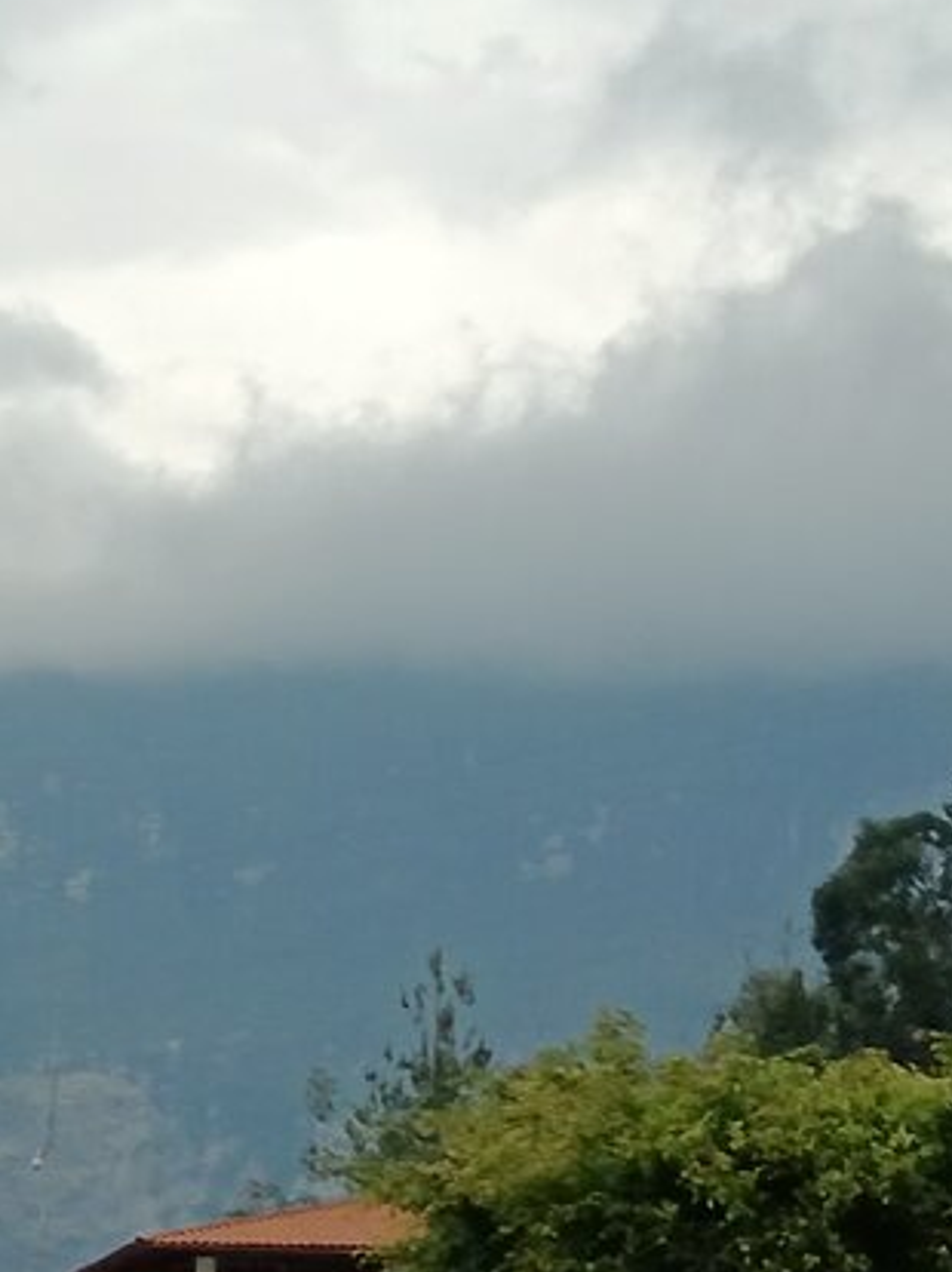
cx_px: -504
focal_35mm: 167
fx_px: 6130
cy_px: 1082
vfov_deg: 11.8
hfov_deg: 8.7
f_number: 1.9
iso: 106
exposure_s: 1/1015
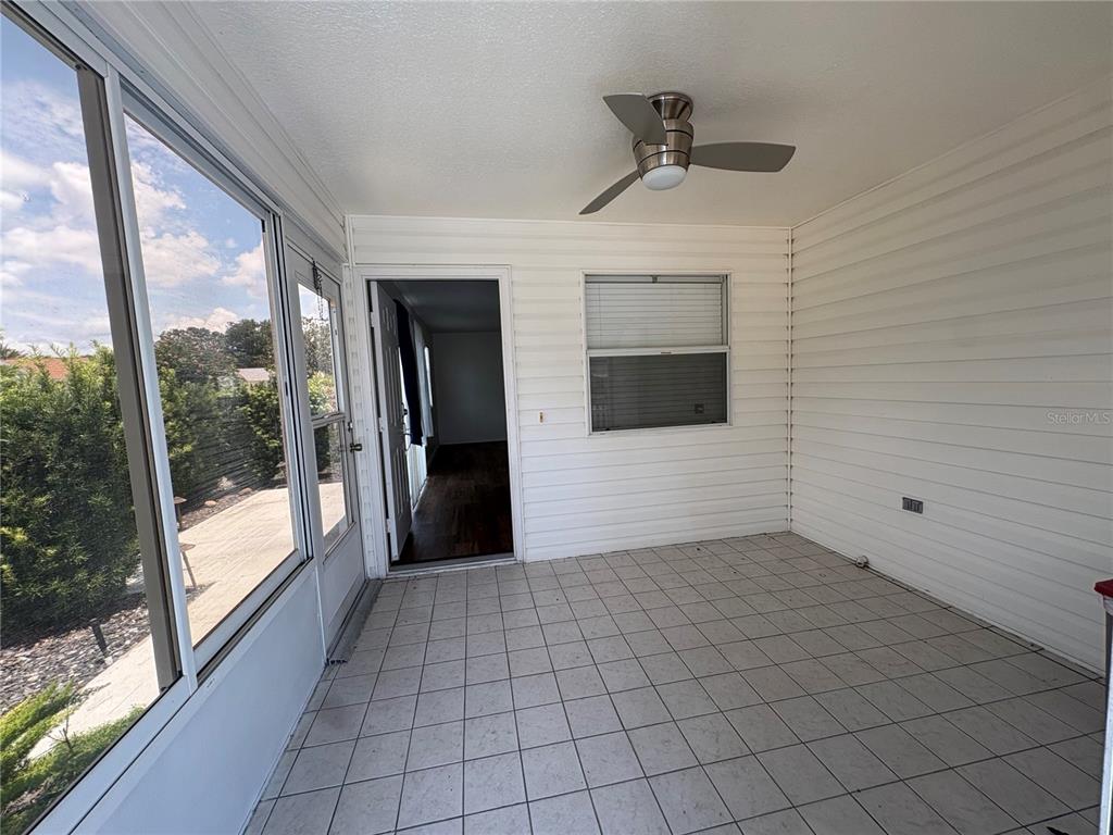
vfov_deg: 85.7
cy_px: 418
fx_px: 450
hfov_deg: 102.1
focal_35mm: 14
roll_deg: +2.2
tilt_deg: -5.0
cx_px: 556
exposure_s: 1/118
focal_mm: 2.22
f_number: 2.2
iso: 40
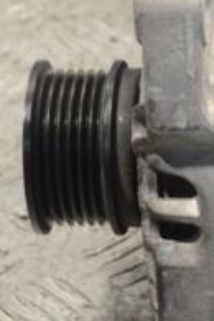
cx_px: 296
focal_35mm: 254
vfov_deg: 8.1
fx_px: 2261
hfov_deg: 5.4
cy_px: 166
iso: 3200
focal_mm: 55
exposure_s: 1/250
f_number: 8
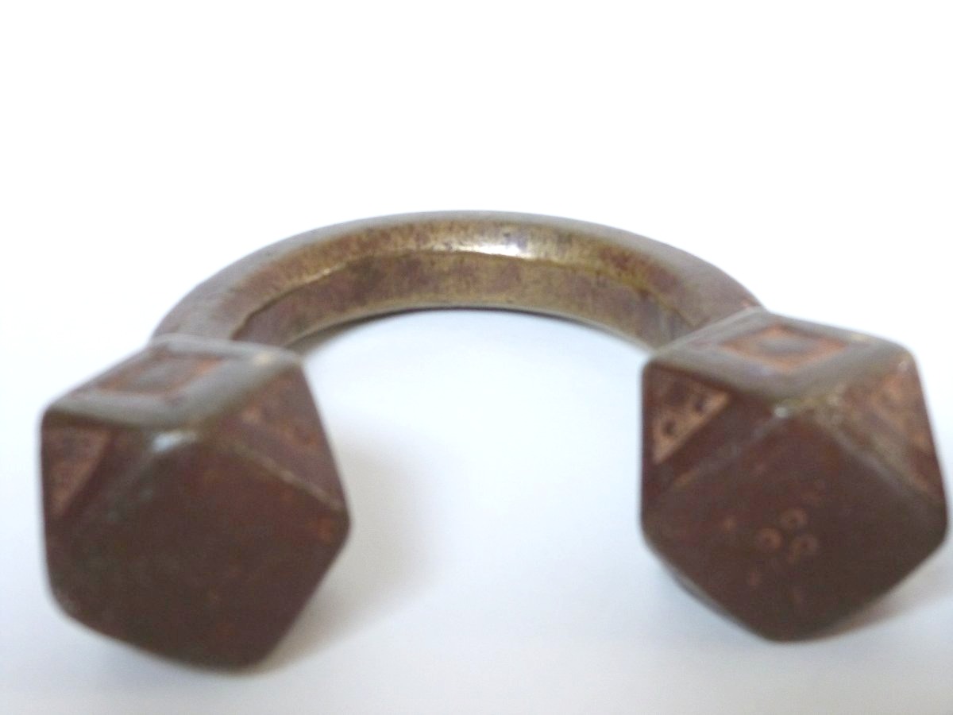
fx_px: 1487
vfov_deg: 27.0
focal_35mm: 54
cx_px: 476
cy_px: 358
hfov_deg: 35.5
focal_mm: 9.7
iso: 320
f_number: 3.2
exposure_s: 1/60
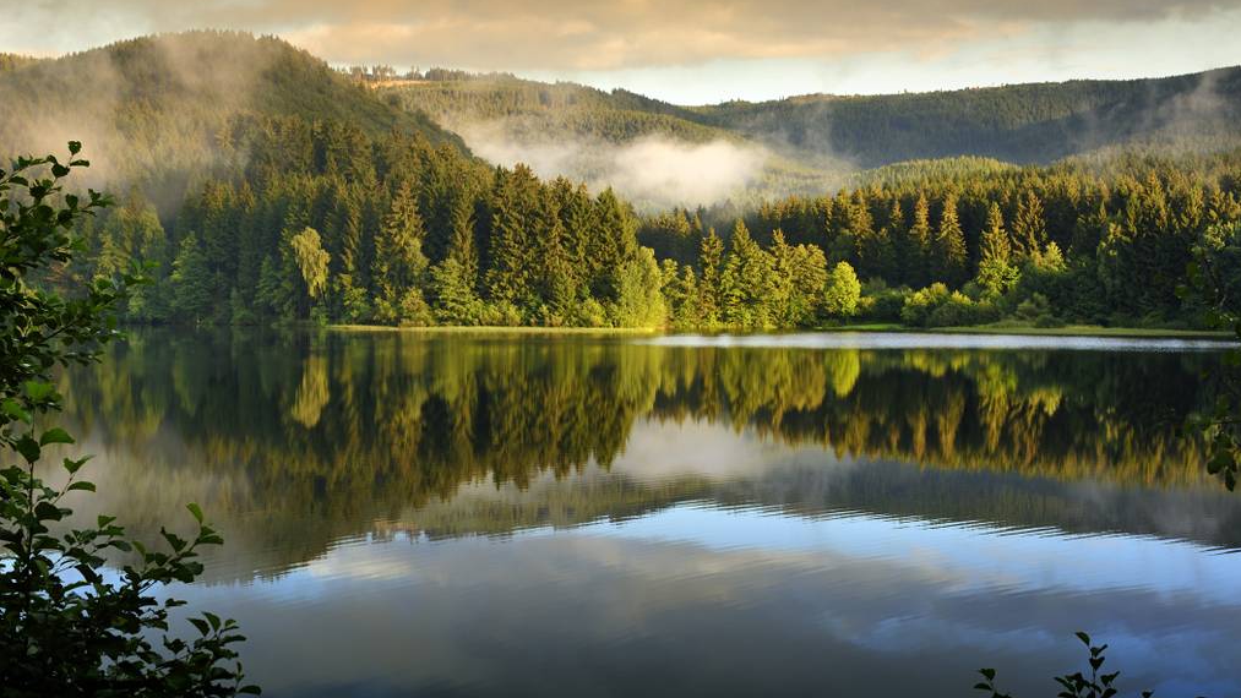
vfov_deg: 21.8
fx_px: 1810
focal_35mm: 55
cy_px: 351
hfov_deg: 37.8
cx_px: 626
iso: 200
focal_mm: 52
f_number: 8
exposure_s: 1/60
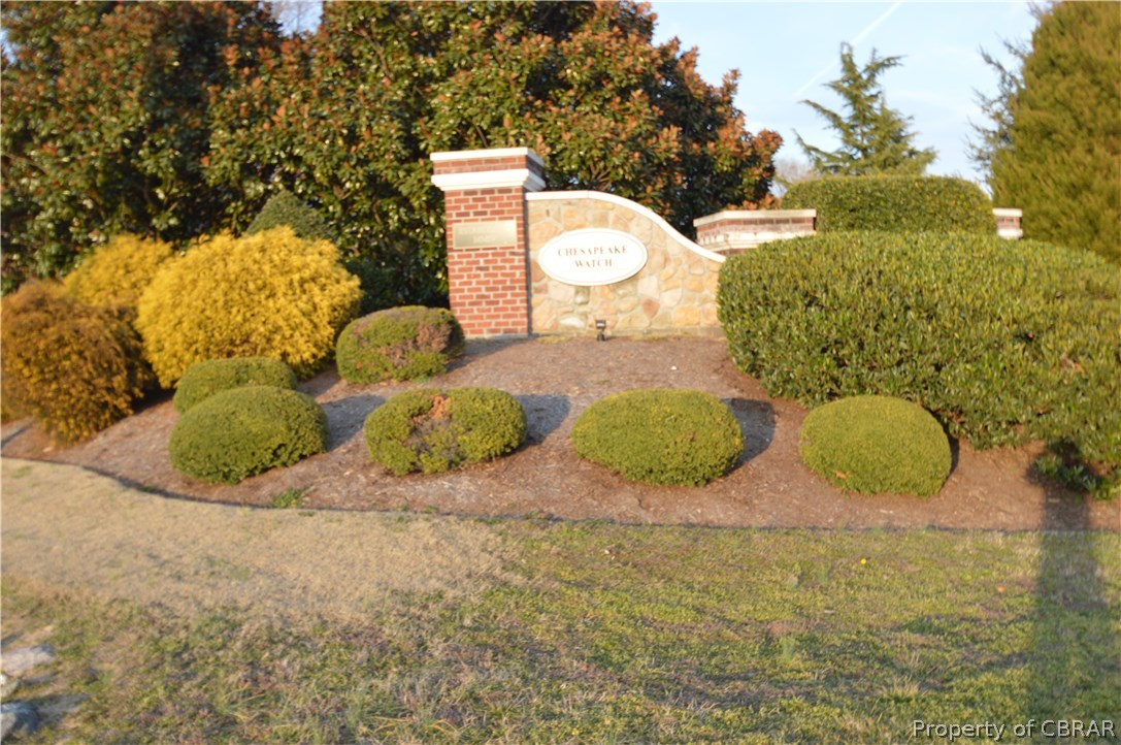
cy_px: 372
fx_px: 1120
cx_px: 560
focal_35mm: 36
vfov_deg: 36.8
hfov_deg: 53.2
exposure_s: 1/125
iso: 140
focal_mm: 24
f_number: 5.6
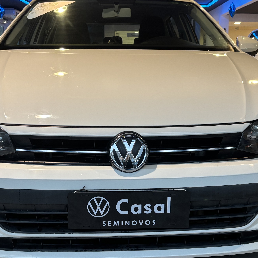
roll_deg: -0.7
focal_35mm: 50
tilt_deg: -9.8
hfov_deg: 34.0
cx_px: 131
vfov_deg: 34.0
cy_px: 139
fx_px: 422
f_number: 1.6
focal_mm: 5.96
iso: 160
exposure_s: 1/60
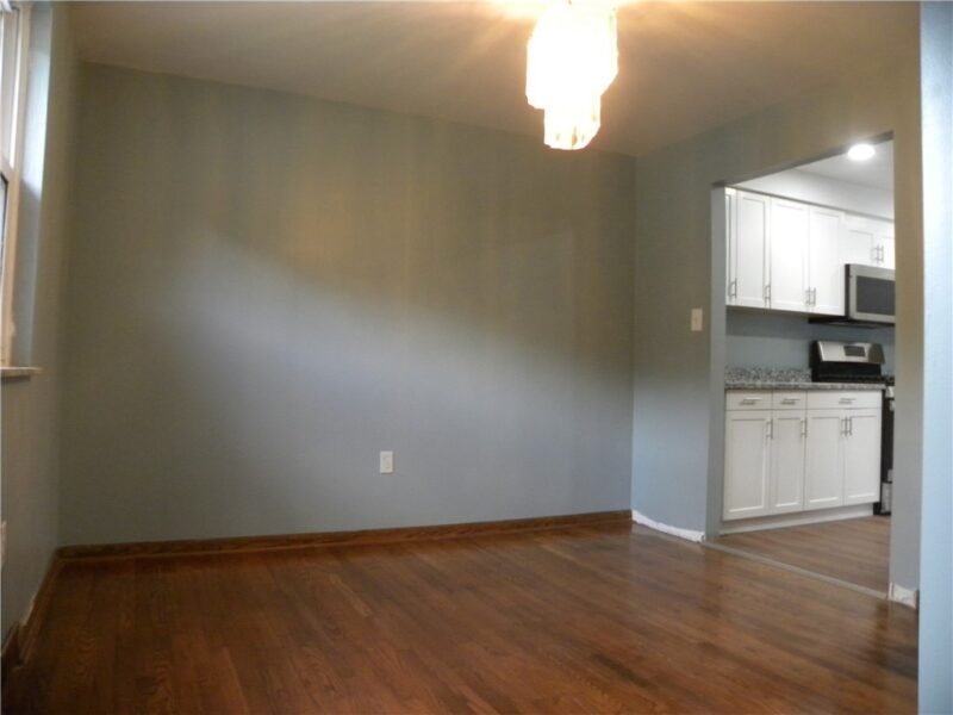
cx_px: 476
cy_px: 358
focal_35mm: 26
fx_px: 716
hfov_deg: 67.3
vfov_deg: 53.1
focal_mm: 4.6
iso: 400
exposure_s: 1/72.3
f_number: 2.8
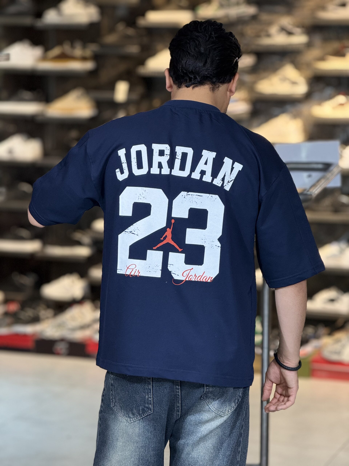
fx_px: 1613
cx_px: 174
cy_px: 233
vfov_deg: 16.4
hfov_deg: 12.3
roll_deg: -1.0
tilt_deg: -5.9
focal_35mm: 120
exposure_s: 1/100
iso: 200
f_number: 2.8
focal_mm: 15.66
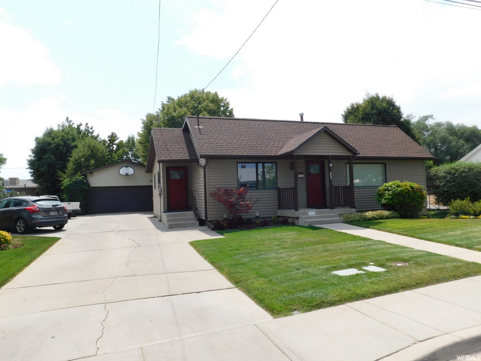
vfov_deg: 56.8
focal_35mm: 24
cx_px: 240
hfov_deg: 71.6
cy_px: 180
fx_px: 333
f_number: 6
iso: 125
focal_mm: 4.1
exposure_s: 1/400
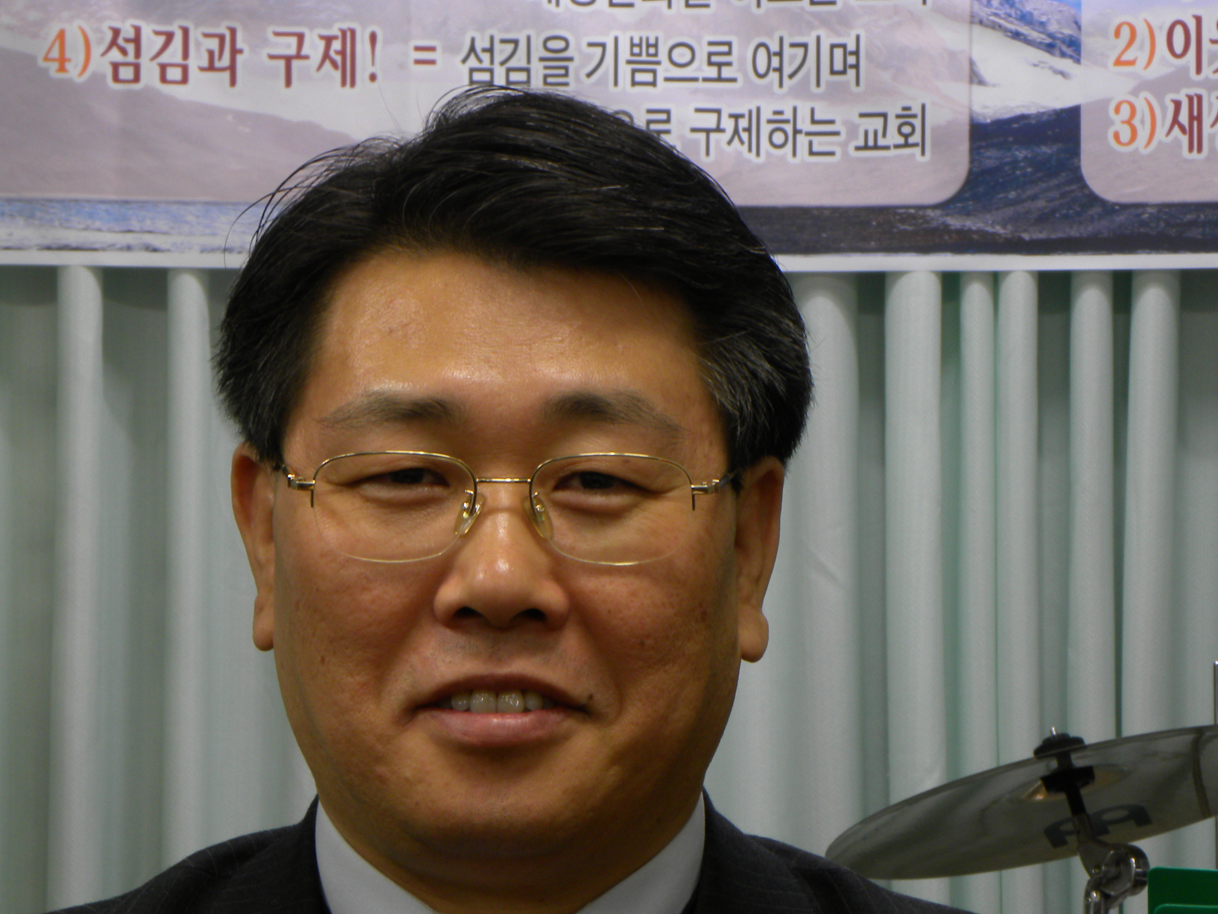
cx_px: 519
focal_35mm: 148
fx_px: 5208
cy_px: 560
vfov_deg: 10.0
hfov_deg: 13.3
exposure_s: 1/2.5
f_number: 8
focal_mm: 20.8
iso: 64
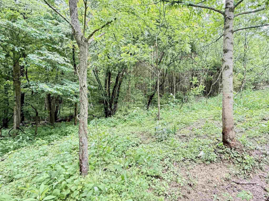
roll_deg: -0.7
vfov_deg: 63.4
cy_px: 102
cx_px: 168
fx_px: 163
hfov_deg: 77.6
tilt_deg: -1.8
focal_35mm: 21
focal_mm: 2.22
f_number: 2.2
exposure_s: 1/99
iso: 160
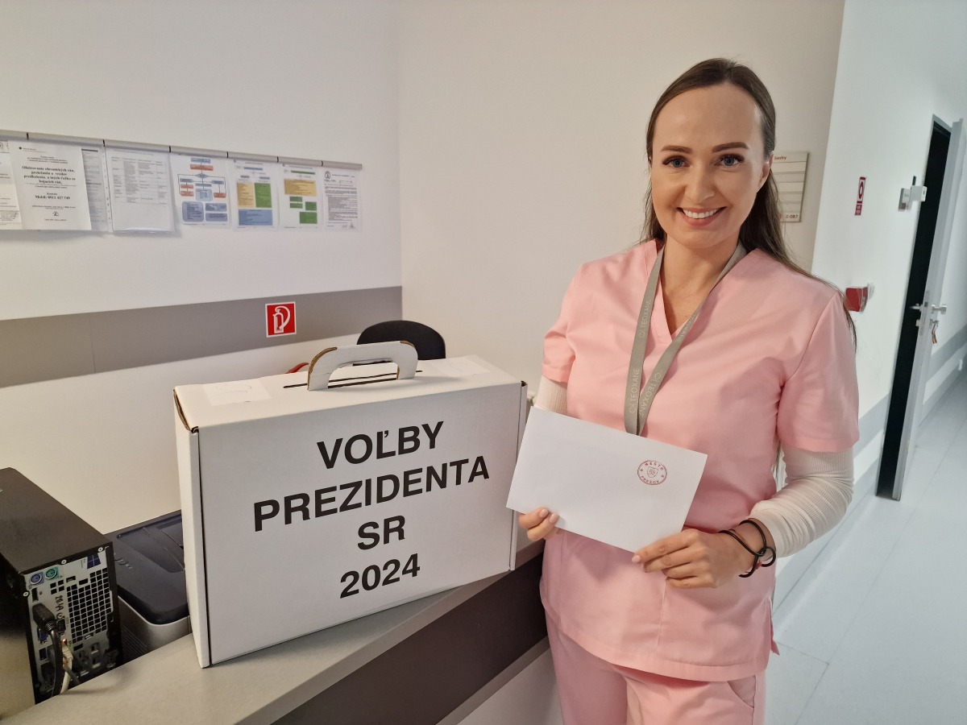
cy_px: 362
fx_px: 643
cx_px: 484
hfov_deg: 73.9
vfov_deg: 58.9
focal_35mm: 23
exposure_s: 1/100
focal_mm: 6.4
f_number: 1.8
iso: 800
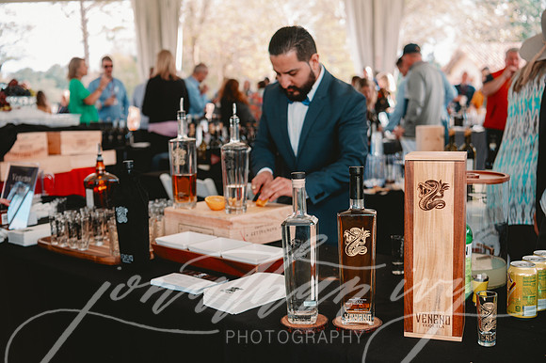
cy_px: 182
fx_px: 667
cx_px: 273
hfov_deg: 44.5
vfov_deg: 30.5
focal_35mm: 44
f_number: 3.5
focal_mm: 44
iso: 250
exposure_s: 1/200
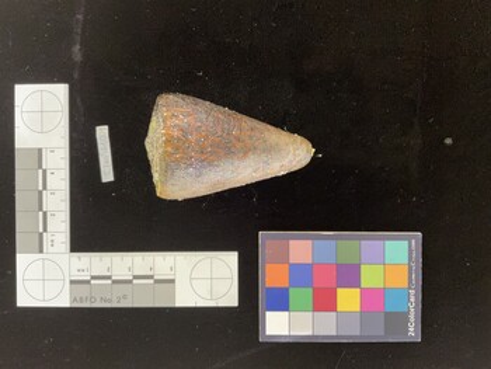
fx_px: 412
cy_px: 184
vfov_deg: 48.3
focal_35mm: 29
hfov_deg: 61.6
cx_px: 246
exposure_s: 1/50
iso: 100
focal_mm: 3
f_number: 1.8
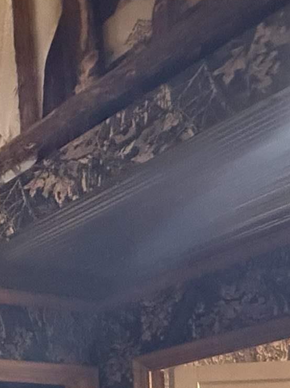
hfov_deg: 16.1
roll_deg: +2.3
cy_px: 528
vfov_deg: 26.9
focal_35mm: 58
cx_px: -358
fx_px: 648
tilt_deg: +2.2
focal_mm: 2.22
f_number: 2.2
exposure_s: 1/40
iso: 1250
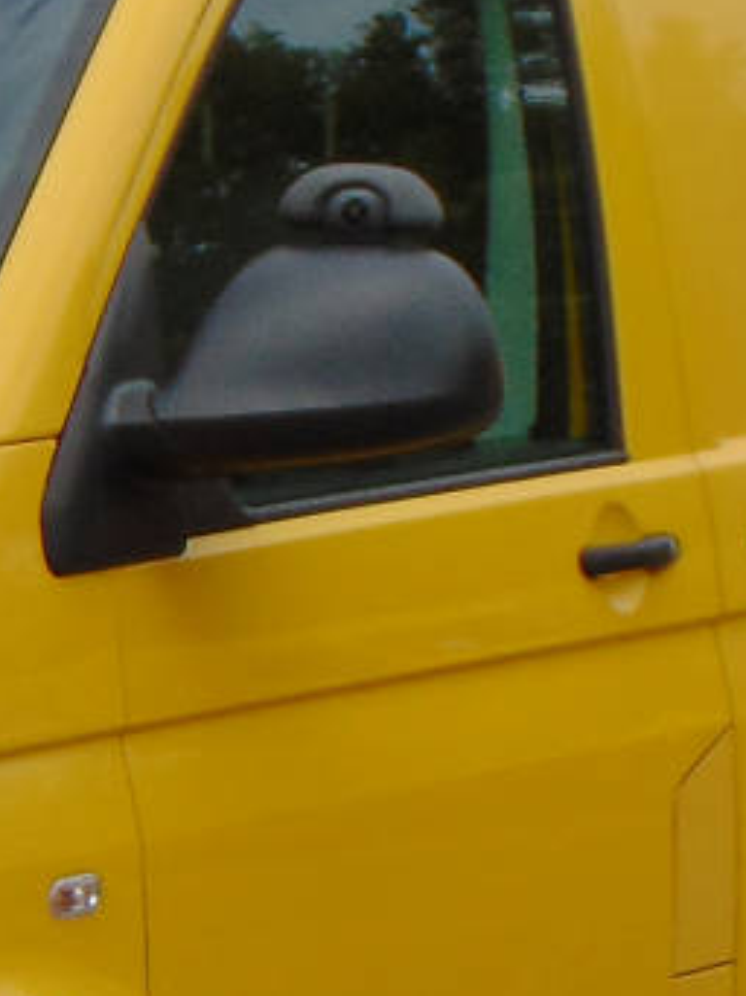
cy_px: 734
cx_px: -102
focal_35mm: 234
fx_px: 6732
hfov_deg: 6.3
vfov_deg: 8.5
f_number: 3.5
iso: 80
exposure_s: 1/640
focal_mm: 9
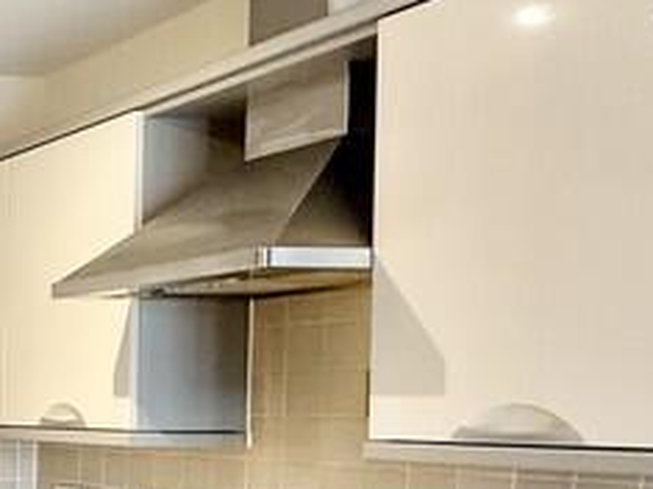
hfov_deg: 21.8
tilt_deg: -0.7
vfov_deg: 23.4
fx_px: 1150
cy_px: 439
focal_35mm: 61
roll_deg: -0.2
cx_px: -489
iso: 200
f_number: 2.2
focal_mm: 2.22
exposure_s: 1/100
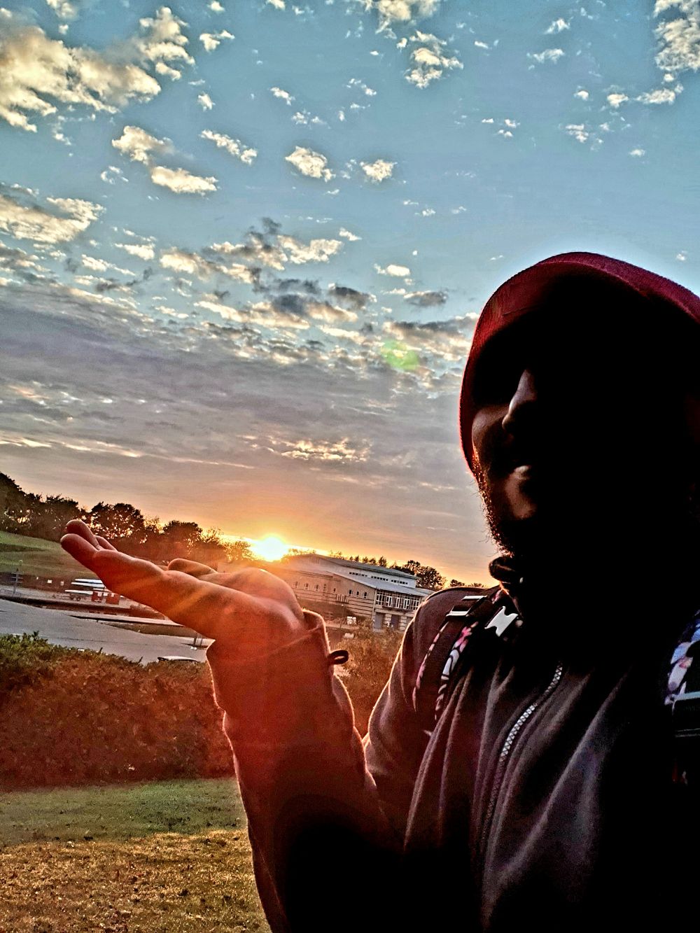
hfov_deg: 45.4
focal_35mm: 31
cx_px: 350
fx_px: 836
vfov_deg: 58.3
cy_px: 466
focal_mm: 2.92
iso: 100
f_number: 1.7
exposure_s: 1/481
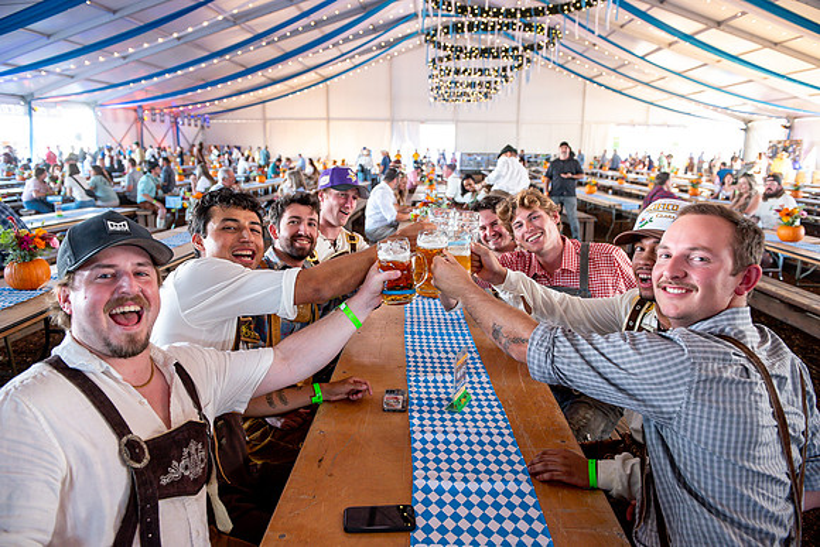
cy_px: 274
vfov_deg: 53.2
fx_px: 547
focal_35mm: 24
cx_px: 410
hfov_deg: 73.7
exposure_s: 1/80
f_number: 4
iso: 1000
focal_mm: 24
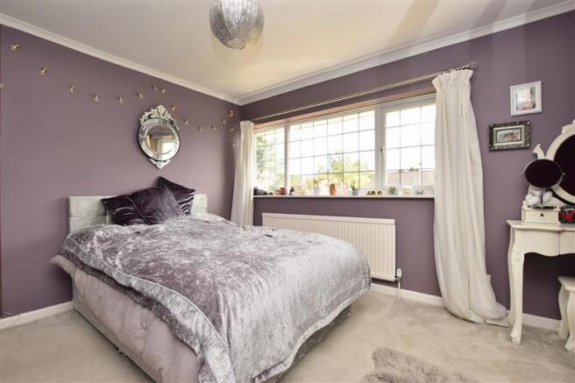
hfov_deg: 100.4
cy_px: 192
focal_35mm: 15
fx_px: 240
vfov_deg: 77.3
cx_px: 288
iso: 400
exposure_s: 1/160
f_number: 9
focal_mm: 10
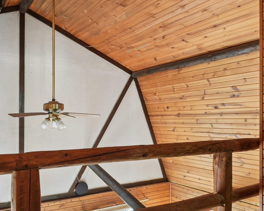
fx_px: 234
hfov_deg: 56.3
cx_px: 71
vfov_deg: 48.4
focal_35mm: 30
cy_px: 118
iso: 400
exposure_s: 1/1.67
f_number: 10
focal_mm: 16
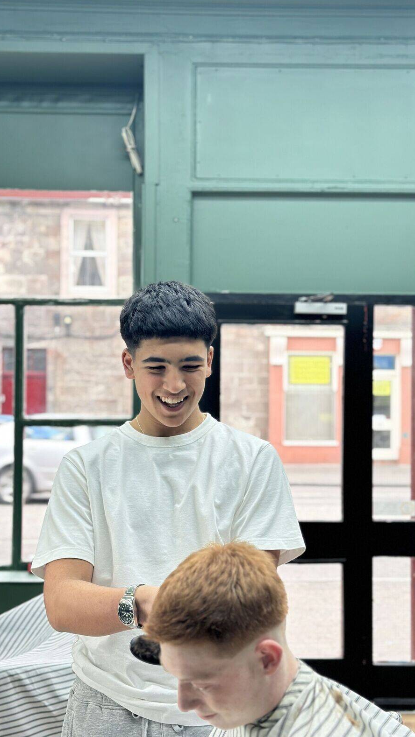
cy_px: 372
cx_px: 208
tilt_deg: +0.8
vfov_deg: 39.2
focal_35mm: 53
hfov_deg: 22.6
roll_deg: -1.1
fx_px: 1037
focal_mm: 6.86
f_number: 1.78
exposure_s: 1/100
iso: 80
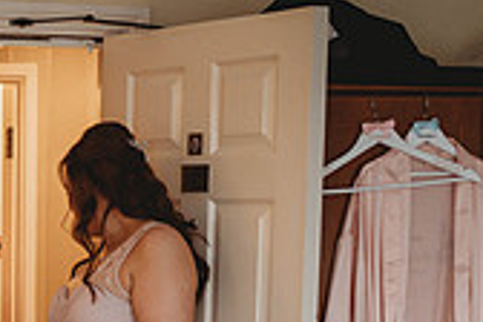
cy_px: 483
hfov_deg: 16.3
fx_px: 1623
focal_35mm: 121
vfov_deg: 10.9
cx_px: -72
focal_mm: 35
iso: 900
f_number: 1.8
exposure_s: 1/125
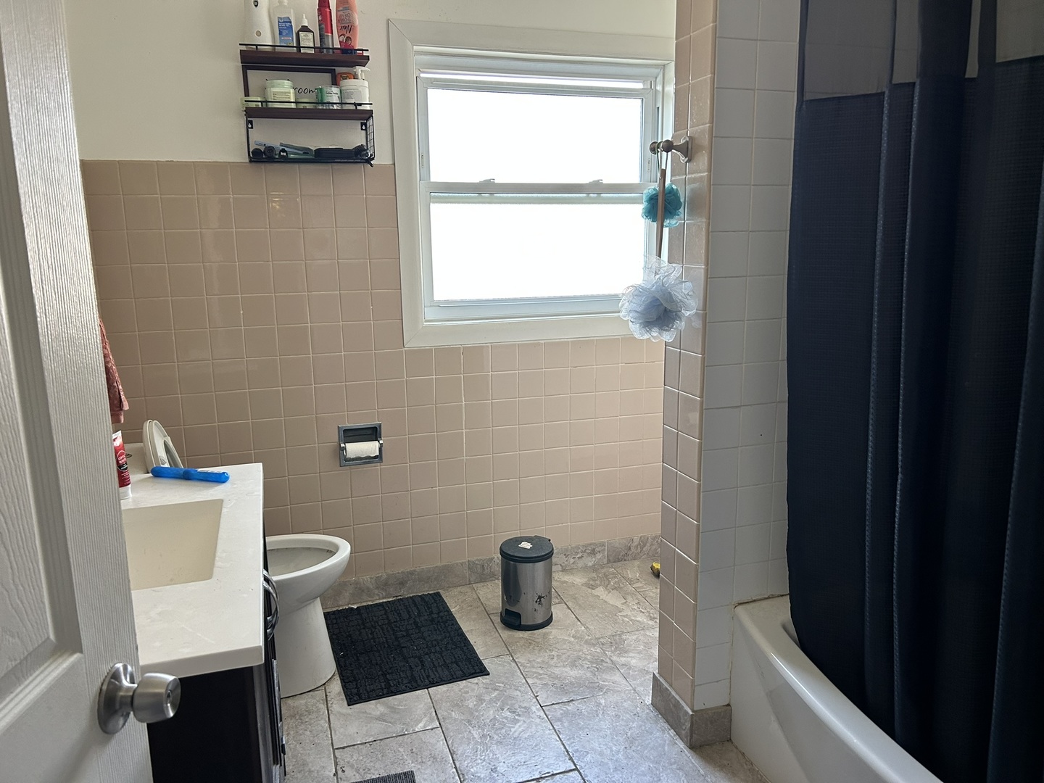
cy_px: 392
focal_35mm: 26
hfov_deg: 67.3
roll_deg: +1.0
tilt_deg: -11.5
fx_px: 784
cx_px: 522
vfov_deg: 53.1
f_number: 1.5
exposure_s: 1/120
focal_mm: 5.7
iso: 125
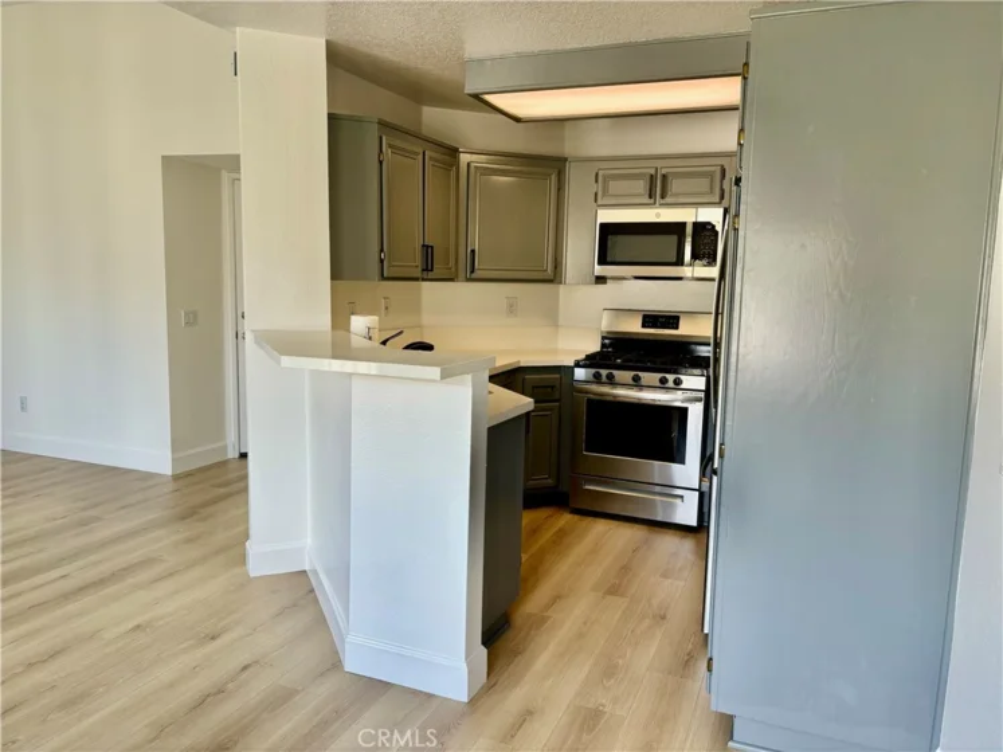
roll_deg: -1.8
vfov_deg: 53.1
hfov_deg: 67.3
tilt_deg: -8.0
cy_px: 376
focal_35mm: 26
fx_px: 753
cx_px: 502
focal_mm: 5.96
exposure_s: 1/120
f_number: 1.6
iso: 64
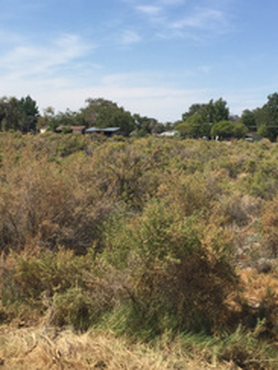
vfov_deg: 33.8
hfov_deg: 25.6
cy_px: 185
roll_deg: -1.5
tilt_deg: -4.5
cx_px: 109
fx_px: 610
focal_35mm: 57
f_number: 2.2
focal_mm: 4.15
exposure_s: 1/2639
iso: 32
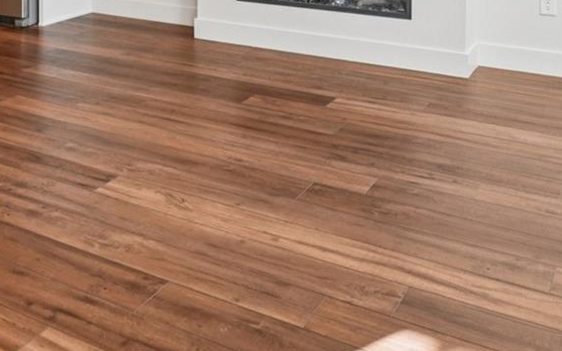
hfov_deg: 40.6
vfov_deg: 23.3
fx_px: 726
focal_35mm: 47
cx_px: 115
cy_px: -133
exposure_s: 1/30
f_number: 8
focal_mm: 11
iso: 200
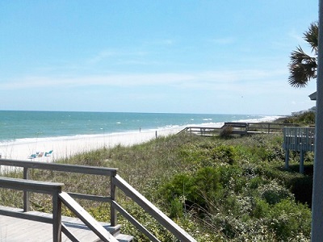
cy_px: 121
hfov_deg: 47.9
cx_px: 162
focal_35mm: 39
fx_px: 364
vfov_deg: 36.8
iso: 200
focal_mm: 6.4
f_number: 7.1
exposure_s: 1/640
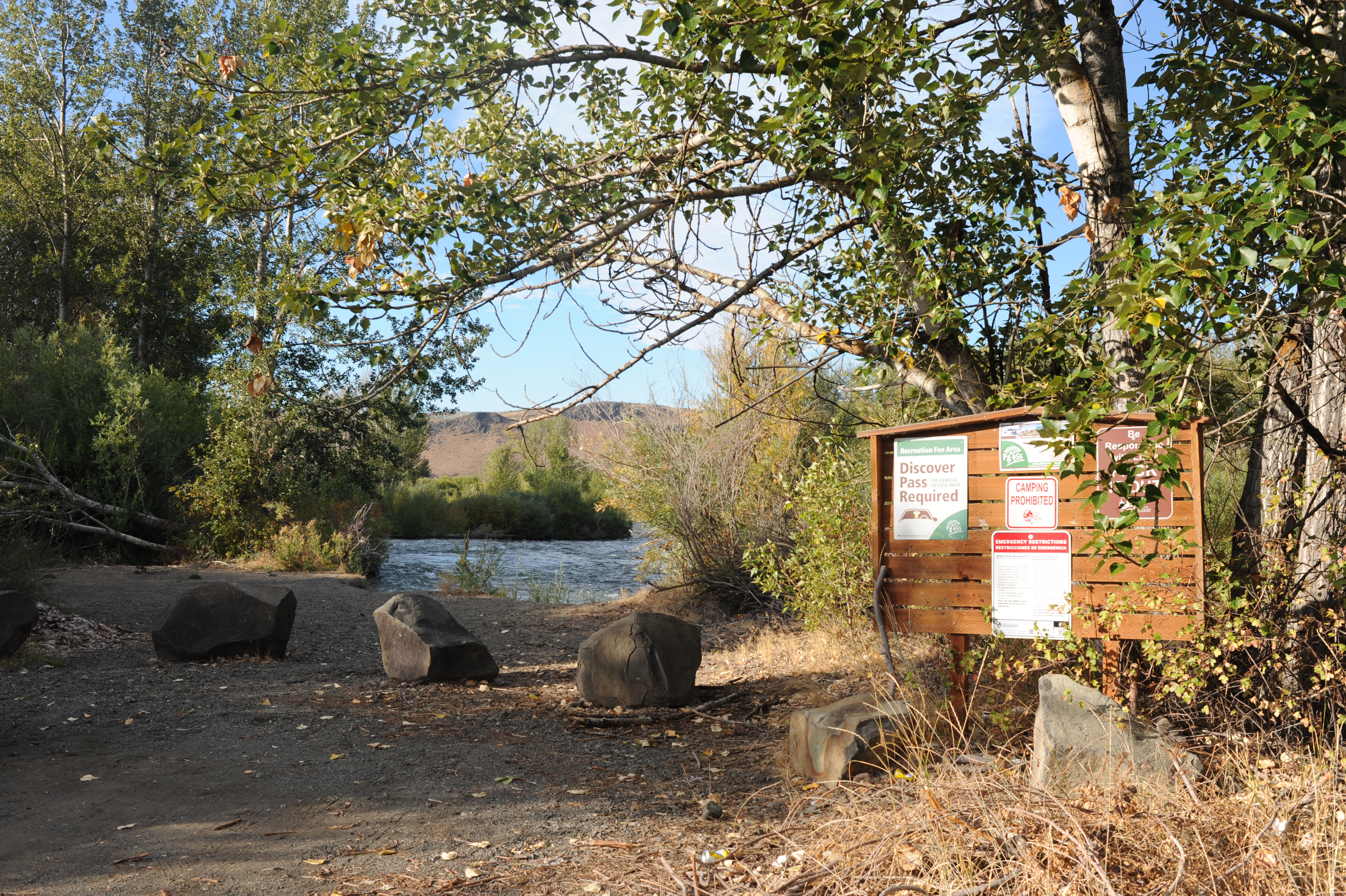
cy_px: 448
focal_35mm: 35
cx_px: 673
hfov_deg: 54.5
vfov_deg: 37.8
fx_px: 1308
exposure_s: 1/250
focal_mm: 35
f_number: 10
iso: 320
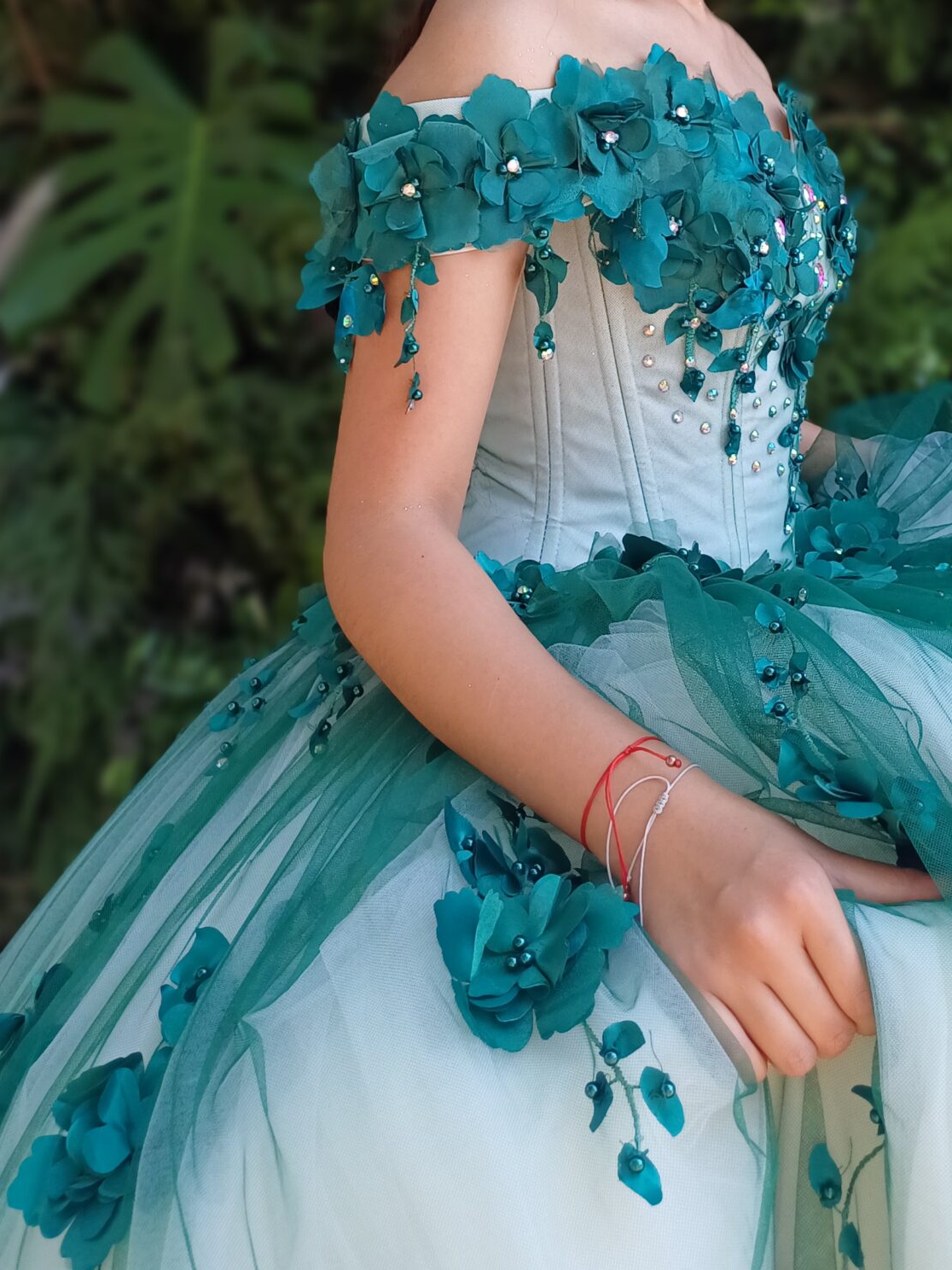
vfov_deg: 42.1
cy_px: 274
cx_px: 630
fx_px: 1577
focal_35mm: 43
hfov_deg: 33.3
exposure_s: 1/176
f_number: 1.8
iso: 50
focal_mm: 4.65
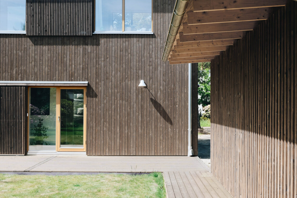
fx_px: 355
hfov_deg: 45.4
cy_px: 99
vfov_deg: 31.2
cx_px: 148
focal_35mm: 43
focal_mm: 28.8
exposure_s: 1/450
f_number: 5.6
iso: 320
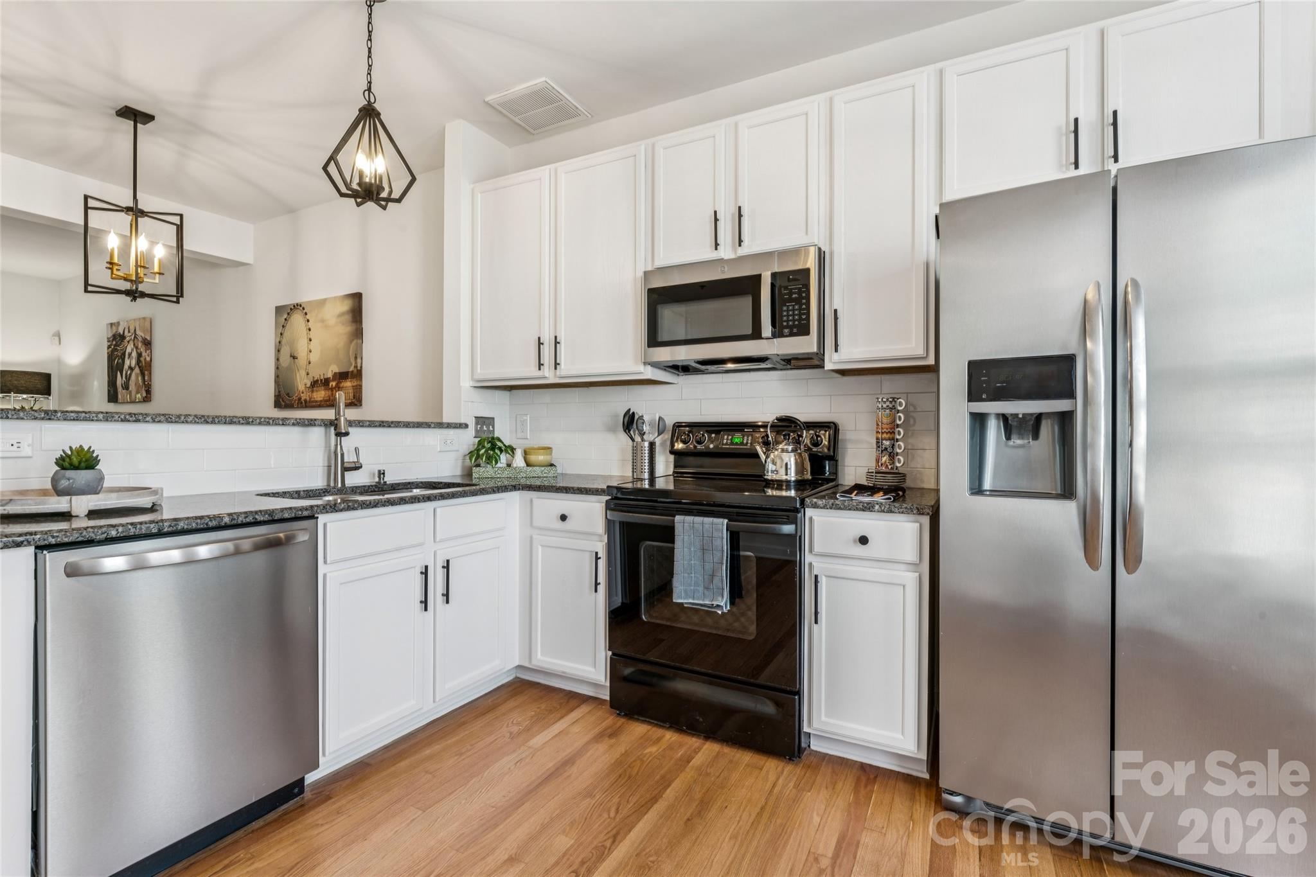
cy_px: 438
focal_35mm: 16
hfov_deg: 96.0
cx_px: 658
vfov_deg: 73.1
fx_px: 592
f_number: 13
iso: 100
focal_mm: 16.2
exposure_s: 1.3
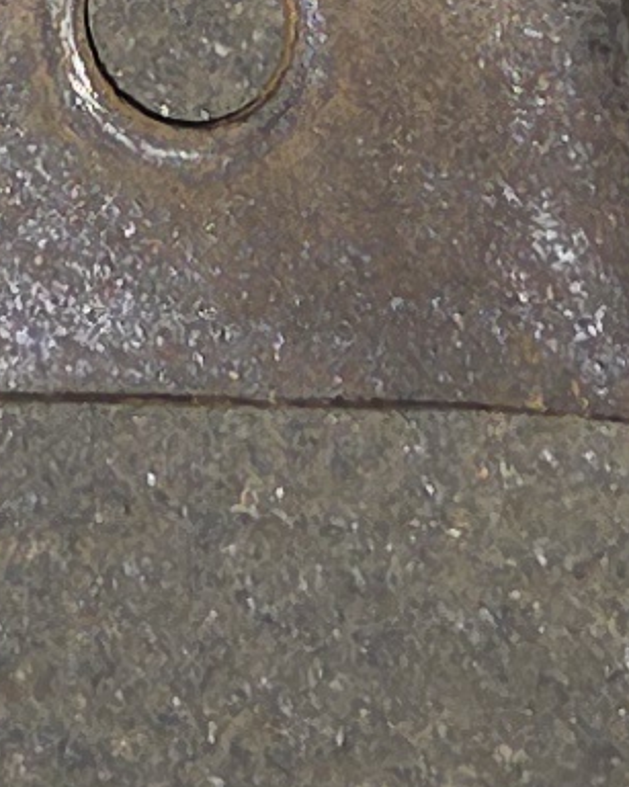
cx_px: -424
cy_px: -1127
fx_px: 5447
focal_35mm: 234
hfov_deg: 6.5
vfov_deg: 7.7
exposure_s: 1/60.2
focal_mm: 5.4
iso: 100
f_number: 1.8
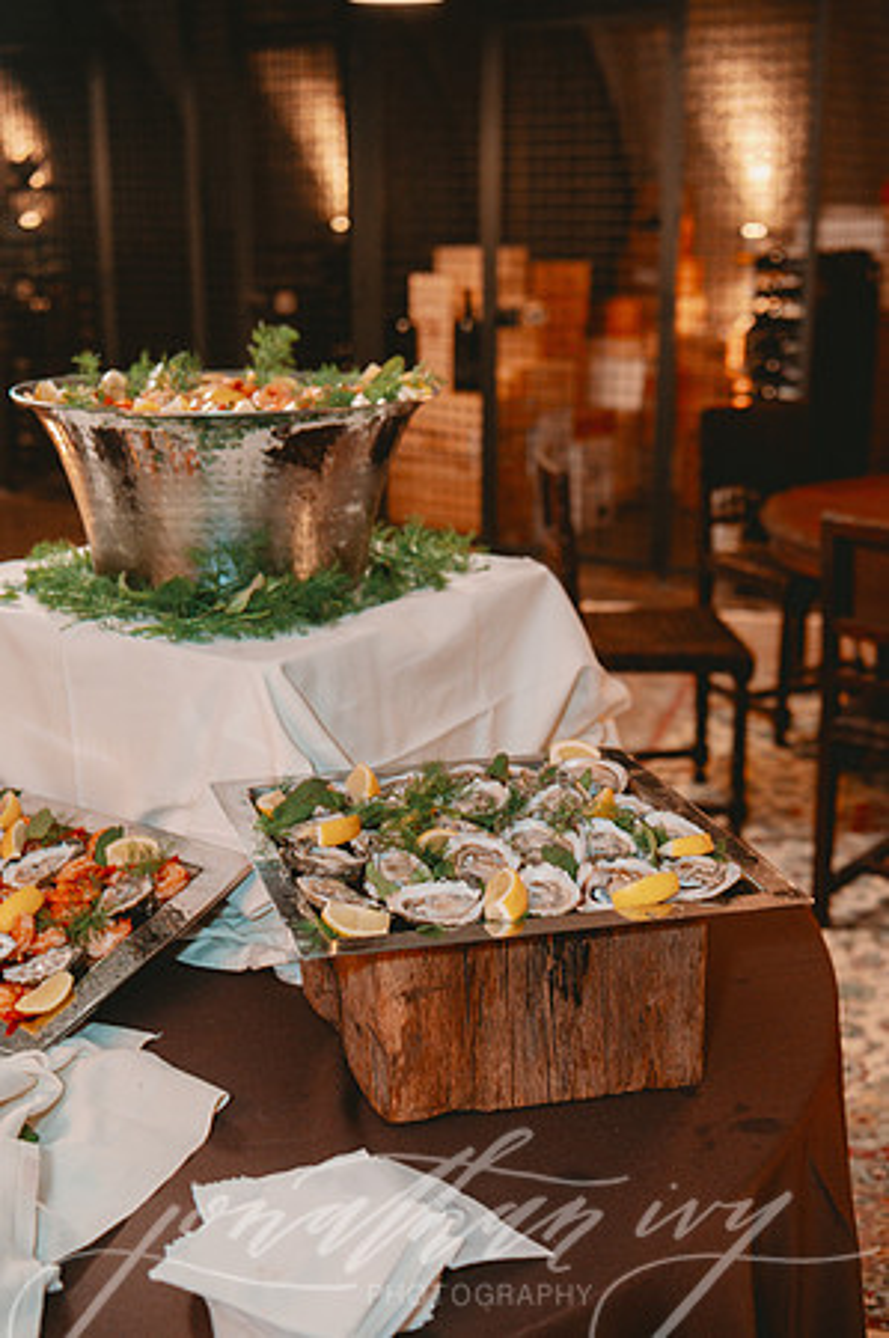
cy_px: 669
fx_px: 1782
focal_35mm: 48
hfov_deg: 28.0
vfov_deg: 41.2
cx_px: 444
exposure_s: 1/60
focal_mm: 48
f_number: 4
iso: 2000
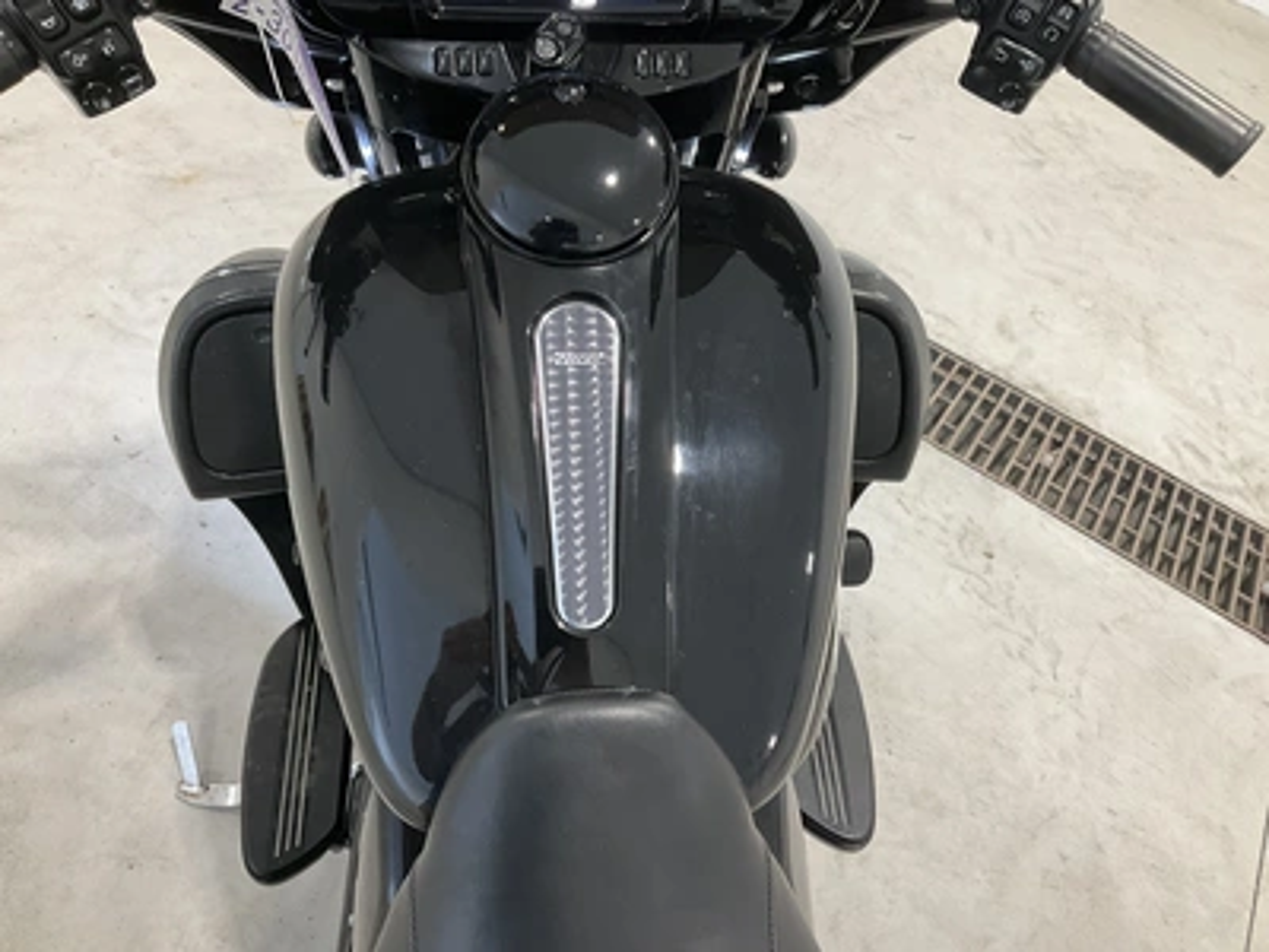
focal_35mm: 29
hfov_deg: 61.7
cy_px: 476
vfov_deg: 48.2
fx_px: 1063
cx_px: 634
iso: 80
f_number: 1.8
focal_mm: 3
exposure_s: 1/60
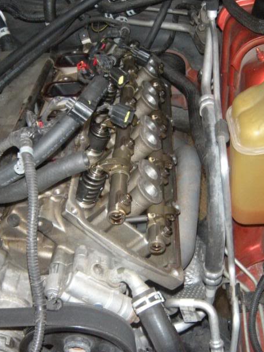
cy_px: 165
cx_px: 118
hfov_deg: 31.5
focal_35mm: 46
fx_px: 468
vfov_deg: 41.2
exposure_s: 1/60
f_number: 3.8
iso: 400
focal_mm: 5.9
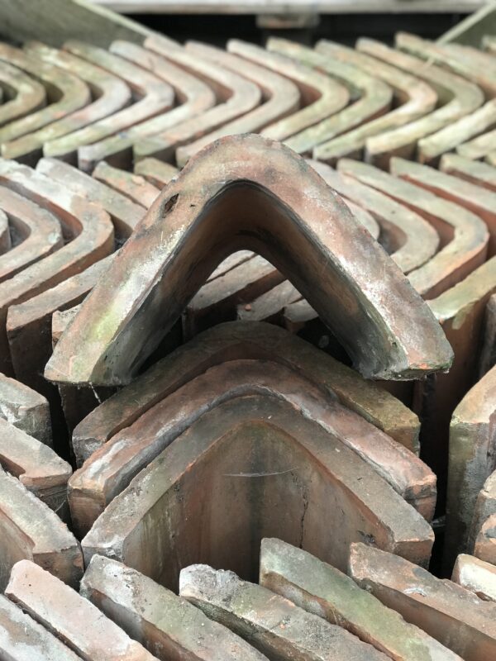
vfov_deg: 33.8
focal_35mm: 57
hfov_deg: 25.7
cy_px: 330
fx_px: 1089
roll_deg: +0.4
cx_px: 248
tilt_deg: -39.4
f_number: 2.8
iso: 20
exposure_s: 1/50
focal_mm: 6.6
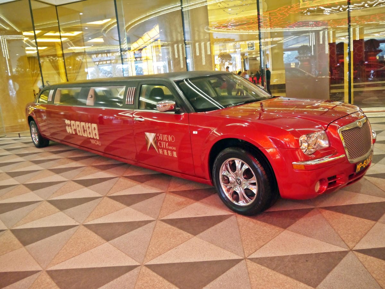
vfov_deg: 49.7
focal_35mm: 28
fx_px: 311
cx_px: 192
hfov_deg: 63.4
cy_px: 144
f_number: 3.5
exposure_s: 1/60
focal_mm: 14
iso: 800
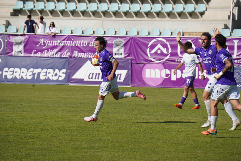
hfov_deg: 7.2
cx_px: 120
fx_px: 1918
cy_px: 80
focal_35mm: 286
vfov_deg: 4.8
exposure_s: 1/400
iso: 100
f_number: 7.1
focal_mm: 191
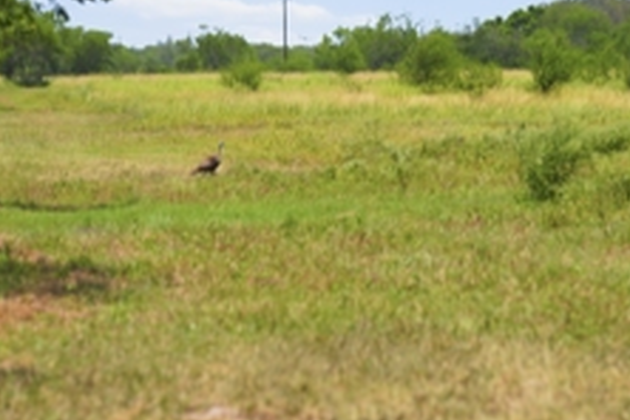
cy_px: 301
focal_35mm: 406
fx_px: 7104
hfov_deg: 5.1
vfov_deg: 3.4
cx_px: 448
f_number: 6.3
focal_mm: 200
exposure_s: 1/400
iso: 100
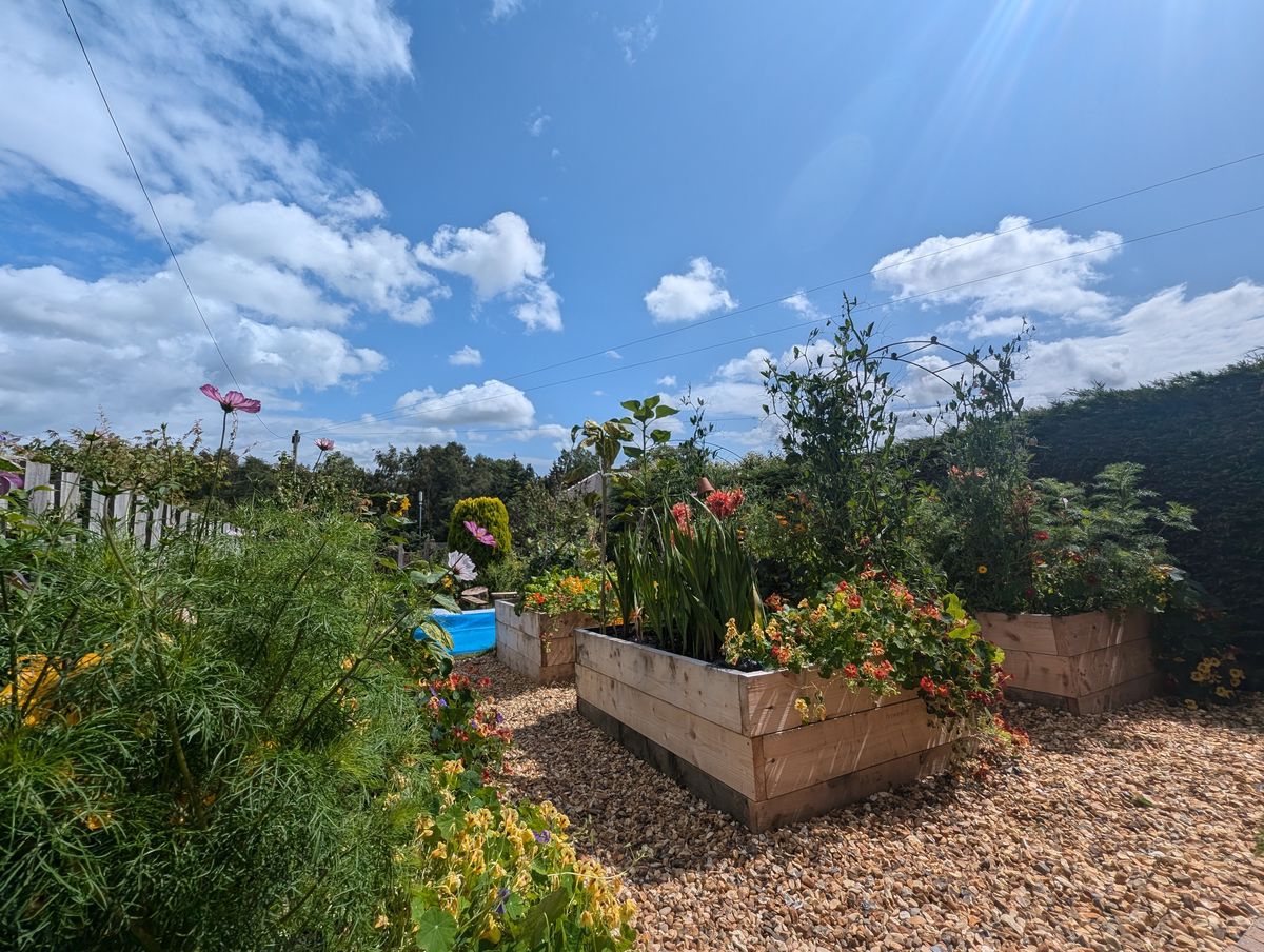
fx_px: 475
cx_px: 632
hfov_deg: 106.1
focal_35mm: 13
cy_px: 476
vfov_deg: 90.1
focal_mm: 1.95
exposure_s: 1/3788
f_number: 2.2
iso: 48
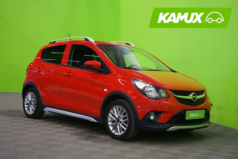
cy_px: 80
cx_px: 119
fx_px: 364
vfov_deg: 24.6
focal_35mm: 55
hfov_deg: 36.2
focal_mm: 55
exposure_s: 1/8
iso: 400
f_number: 5
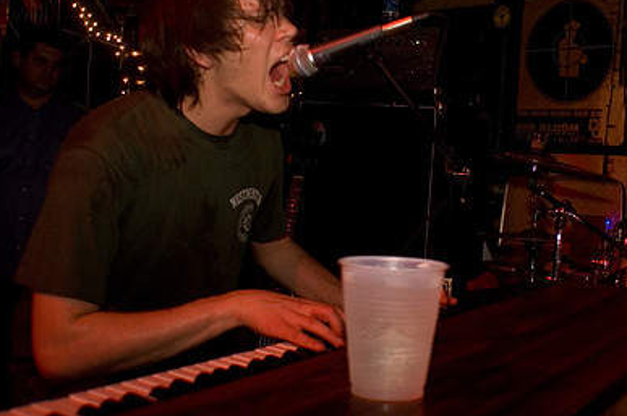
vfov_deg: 29.7
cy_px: 173
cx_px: 424
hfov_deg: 43.0
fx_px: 783
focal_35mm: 45
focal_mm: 20
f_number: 2.8
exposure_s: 1/40
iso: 800
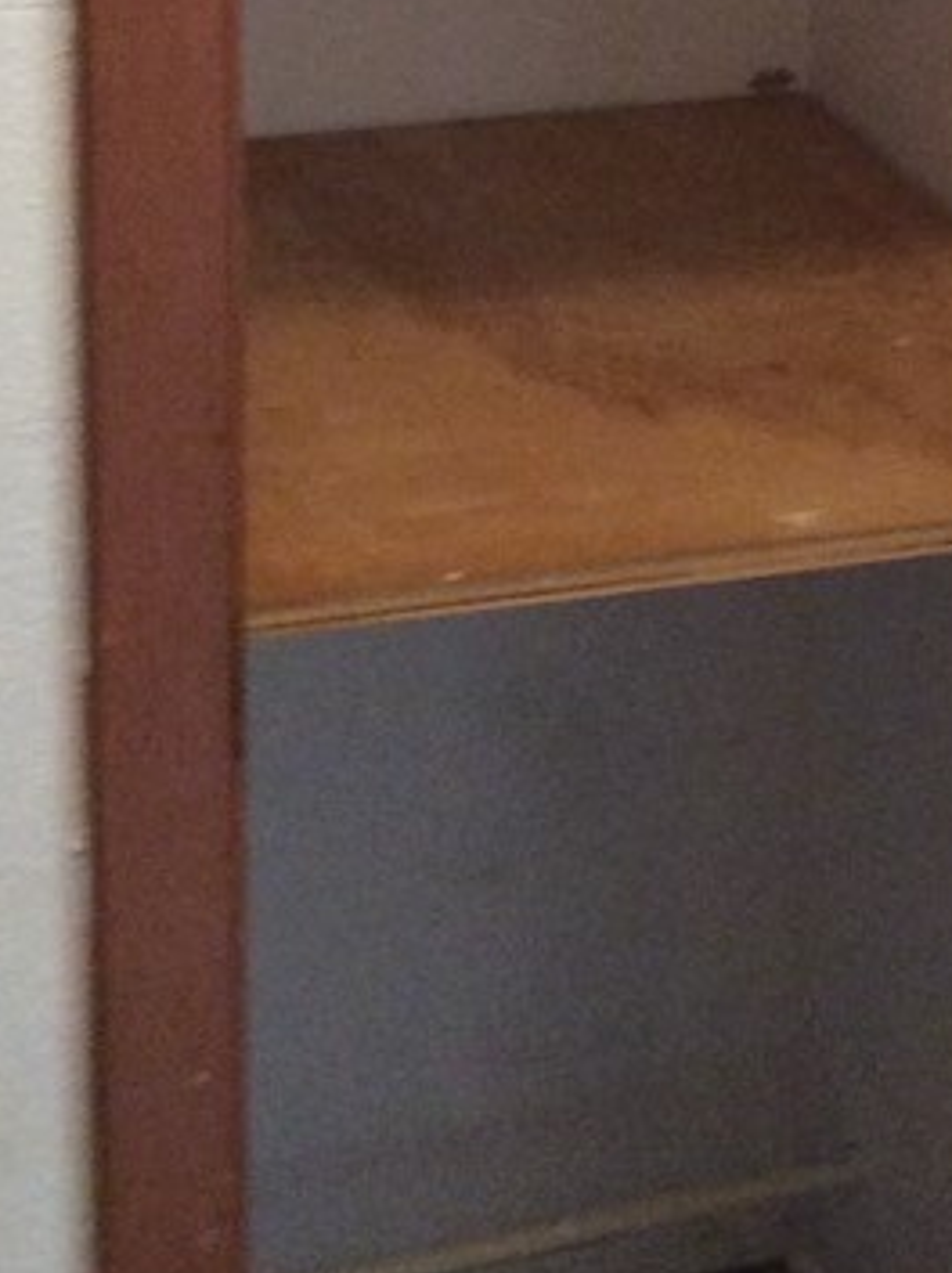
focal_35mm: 93
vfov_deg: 20.4
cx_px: 772
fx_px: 3416
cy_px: -11
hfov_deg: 15.7
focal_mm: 3.3
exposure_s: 1/15
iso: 250
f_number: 2.4
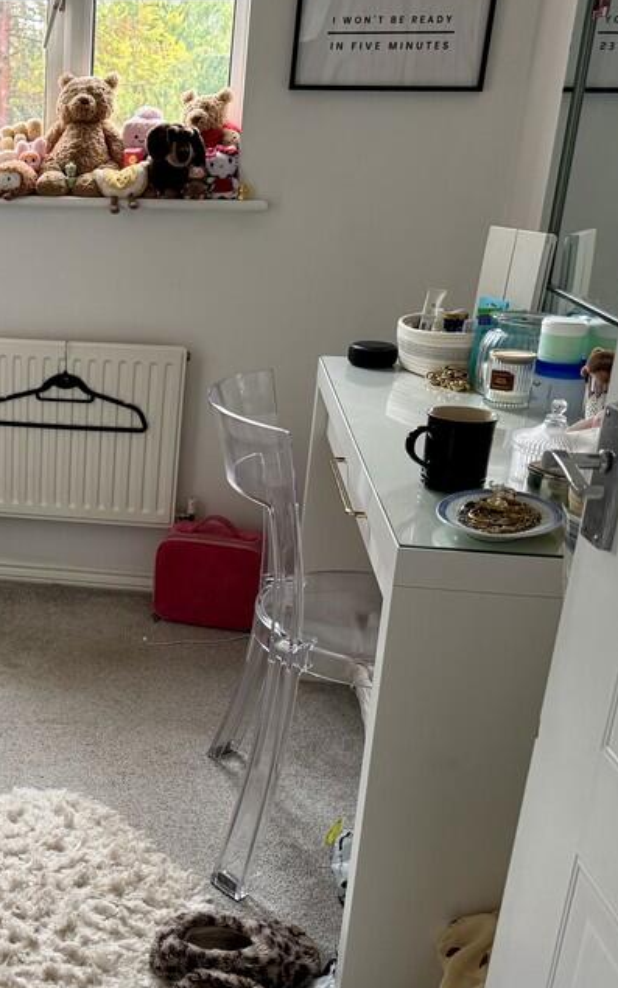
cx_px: 19
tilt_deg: -20.2
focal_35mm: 41
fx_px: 1105
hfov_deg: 29.5
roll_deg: -0.3
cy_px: 527
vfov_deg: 48.2
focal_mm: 6.76
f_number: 1.78
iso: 200
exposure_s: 1/72
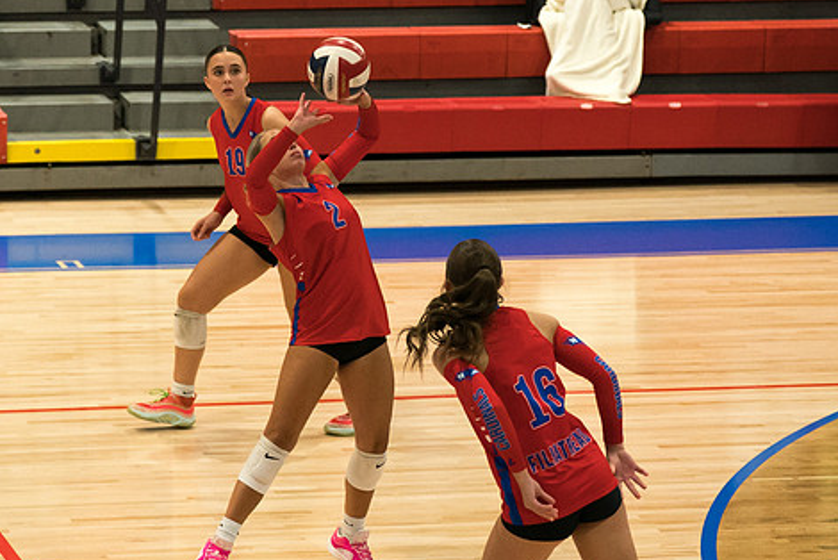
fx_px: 5077
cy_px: 238
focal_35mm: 218
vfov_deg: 6.3
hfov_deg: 9.4
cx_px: 312
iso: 3200
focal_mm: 95
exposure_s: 1/1000
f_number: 2.8
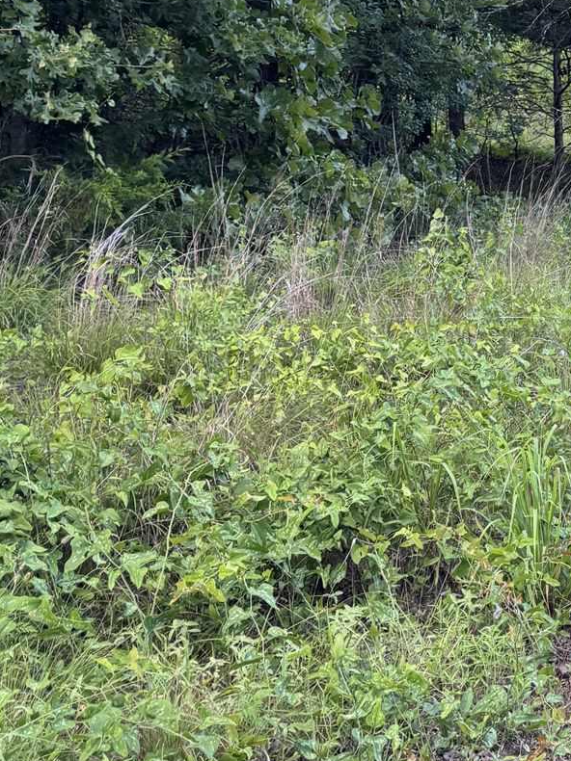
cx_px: 739
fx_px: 1540
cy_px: 78
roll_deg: +2.1
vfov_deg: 26.8
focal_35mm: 70
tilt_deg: +3.6
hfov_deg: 19.4
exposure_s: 1/137
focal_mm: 6.76
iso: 100
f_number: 1.78
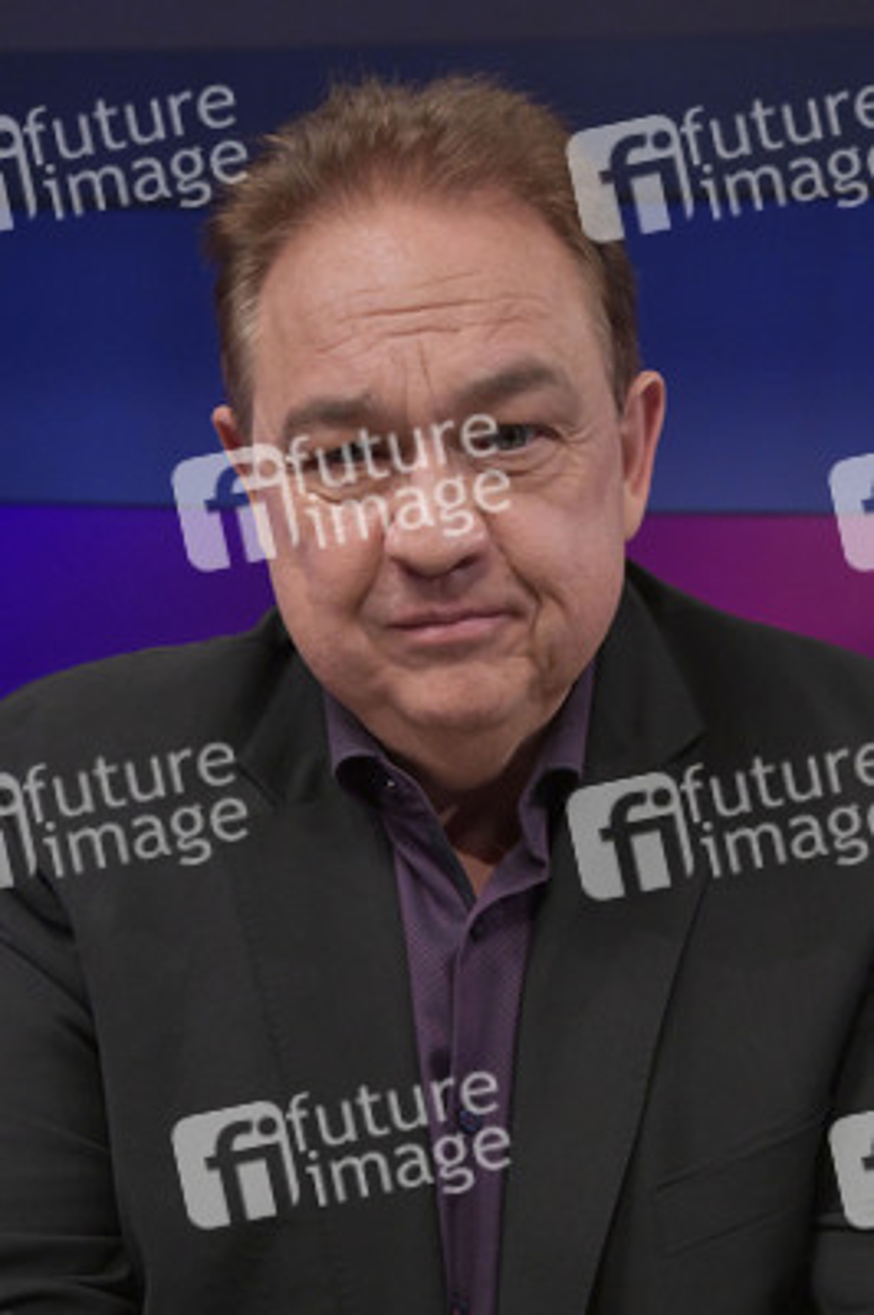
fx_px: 1678
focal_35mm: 46
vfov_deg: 42.8
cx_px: 437
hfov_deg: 29.2
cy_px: 658
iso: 2500
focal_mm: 46
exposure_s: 1/200
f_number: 6.3
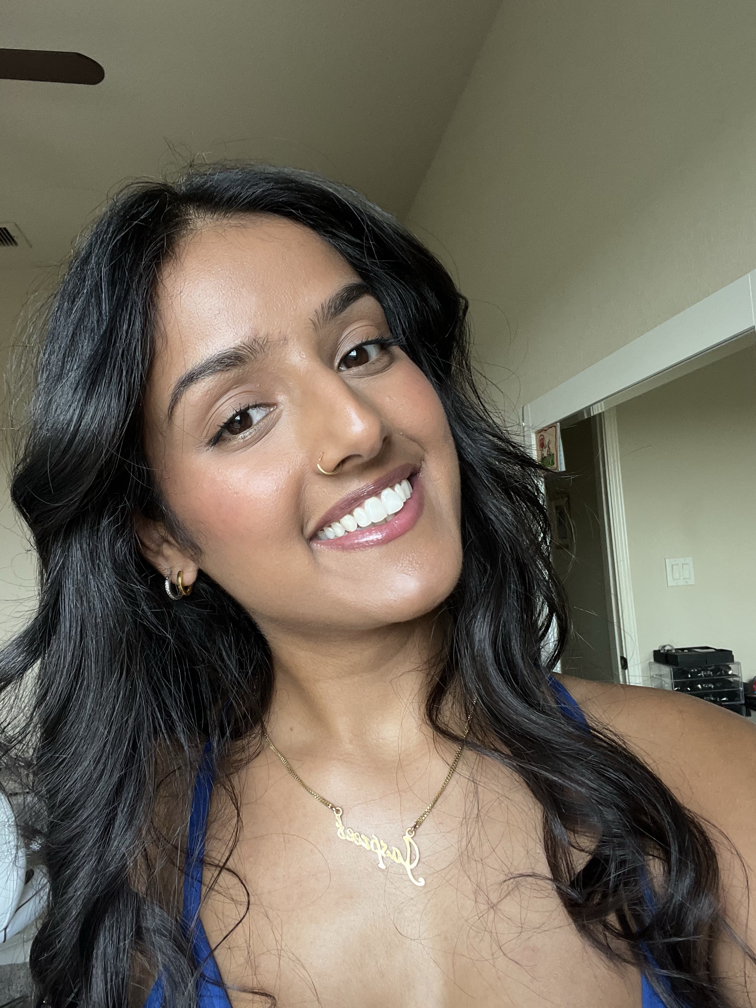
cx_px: 322
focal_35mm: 29
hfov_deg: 48.1
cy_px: 507
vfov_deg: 61.7
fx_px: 845
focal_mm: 2.71
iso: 100
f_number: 2.2
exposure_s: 1/104
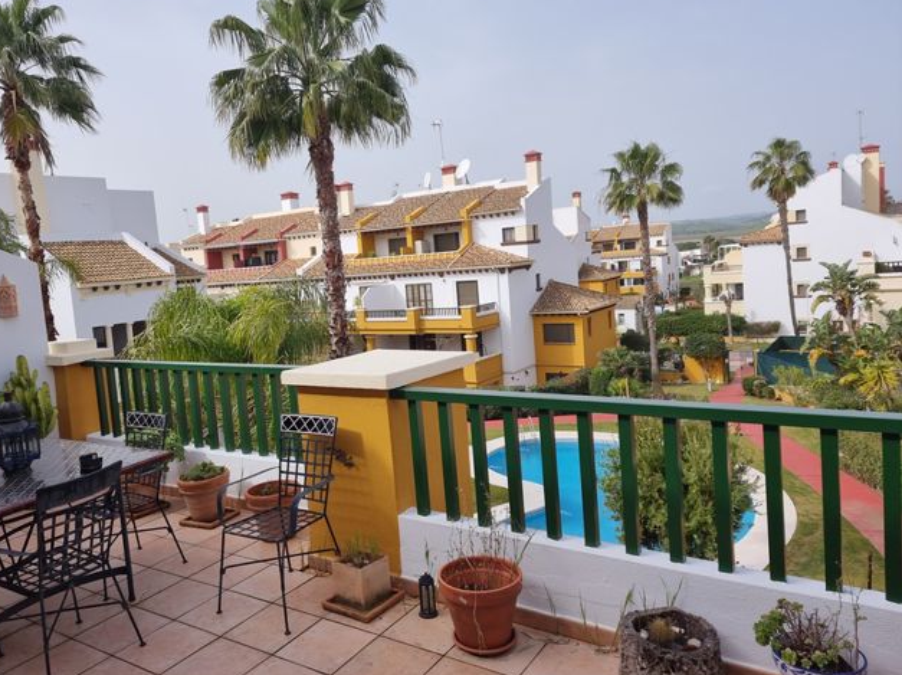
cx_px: 396
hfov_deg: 65.1
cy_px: 311
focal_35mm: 27
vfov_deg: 51.2
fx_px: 703
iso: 50
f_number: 1.8
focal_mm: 6.7
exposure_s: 1/834
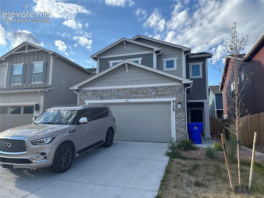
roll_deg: -1.0
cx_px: 132
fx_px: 183
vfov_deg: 56.8
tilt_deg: +6.9
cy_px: 99
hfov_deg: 71.6
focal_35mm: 24
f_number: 1.78
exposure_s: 1/2506
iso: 80
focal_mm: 6.76
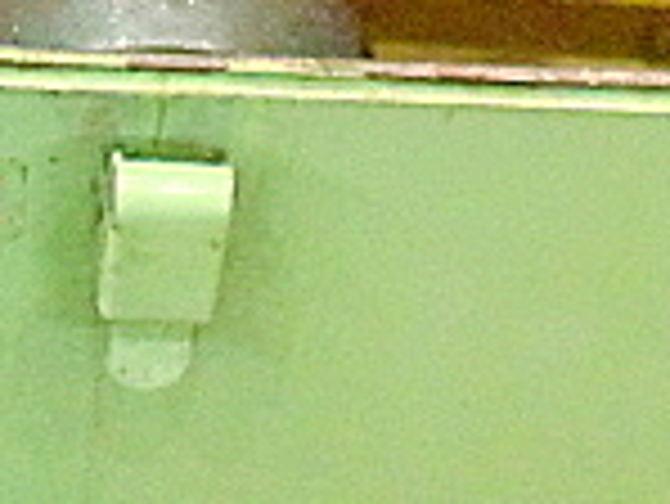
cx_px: 207
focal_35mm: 150
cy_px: -540
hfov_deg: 13.1
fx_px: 2906
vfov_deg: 9.2
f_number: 3.1
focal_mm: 6.3
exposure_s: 1/60
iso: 1250
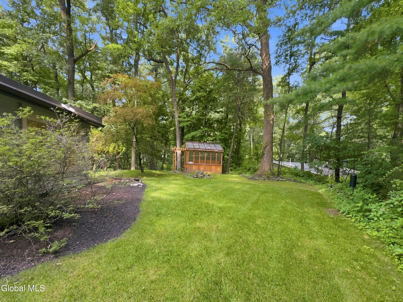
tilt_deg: +2.4
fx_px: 163
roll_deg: -0.6
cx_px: 202
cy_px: 151
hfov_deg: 102.1
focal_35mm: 14
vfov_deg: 85.7
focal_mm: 2.2
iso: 64
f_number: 2.2
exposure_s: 1/99
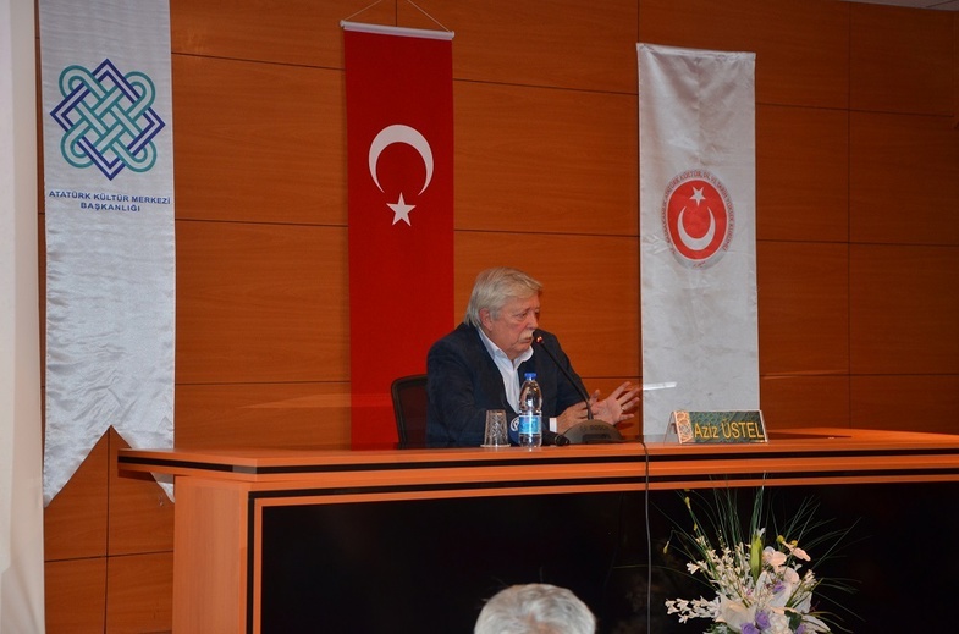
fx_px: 1993
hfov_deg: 27.1
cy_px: 317
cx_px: 480
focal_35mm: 75
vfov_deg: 18.1
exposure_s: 1/60
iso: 800
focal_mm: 50
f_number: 5
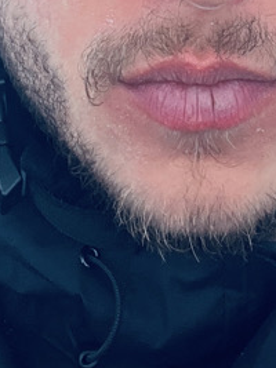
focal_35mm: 115
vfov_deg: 15.1
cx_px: 193
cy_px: -270
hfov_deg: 12.8
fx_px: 1224
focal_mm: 2.71
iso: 40
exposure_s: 1/123
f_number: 2.2
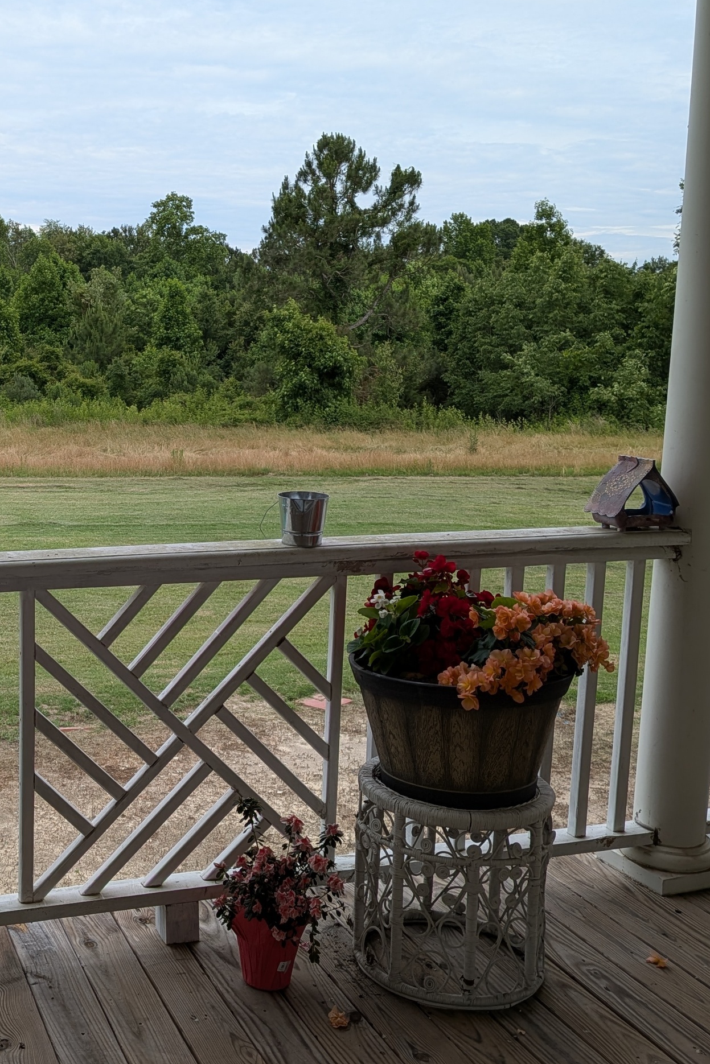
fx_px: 1213
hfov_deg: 31.6
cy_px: 502
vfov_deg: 47.4
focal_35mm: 41
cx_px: 118
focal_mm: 4.53
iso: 30
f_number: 1.7
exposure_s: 1/1033
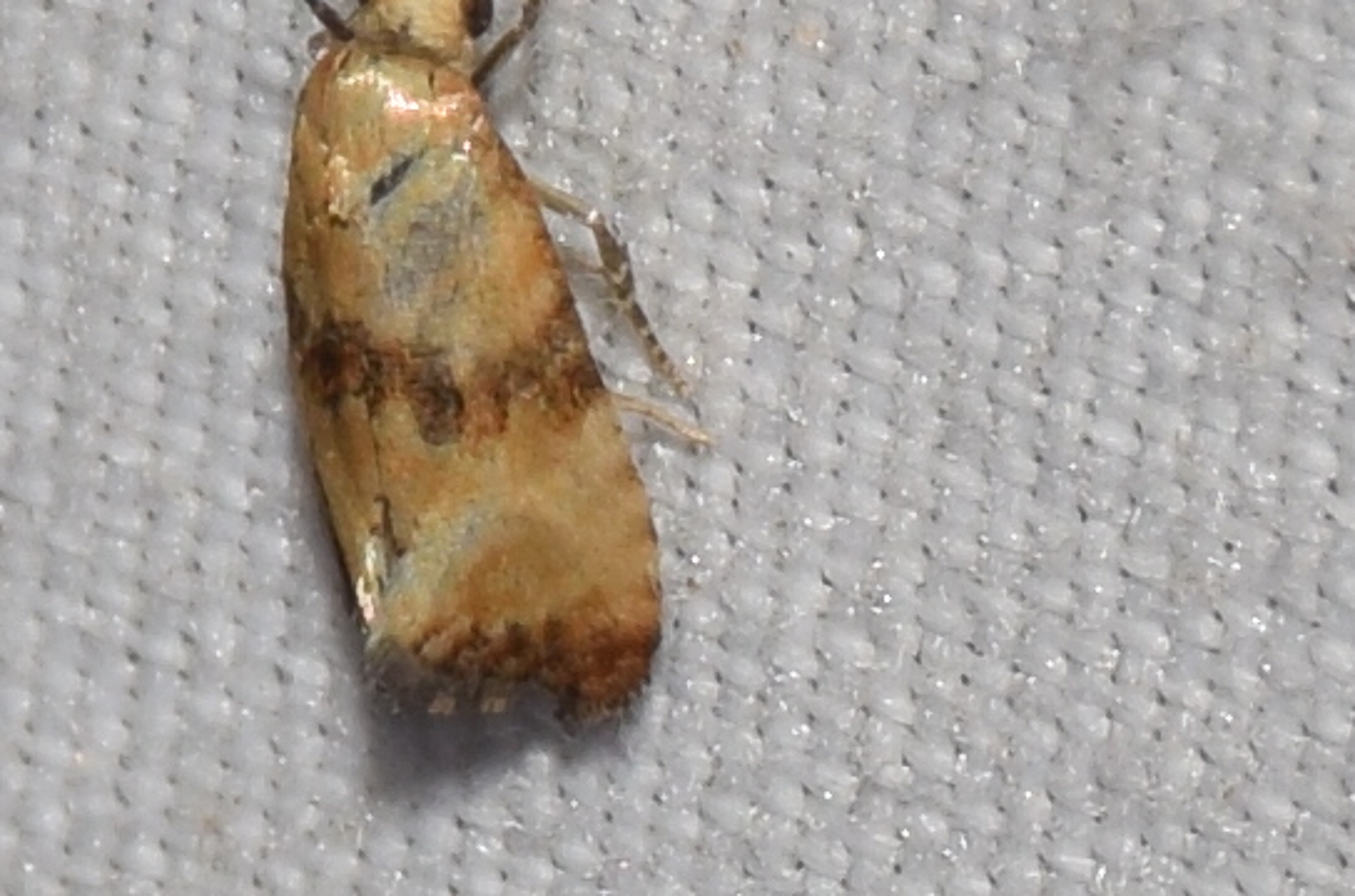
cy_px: 381
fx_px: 9275
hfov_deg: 8.4
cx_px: 670
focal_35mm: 247
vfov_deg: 5.5
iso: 100
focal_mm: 140
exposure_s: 1/160
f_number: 13
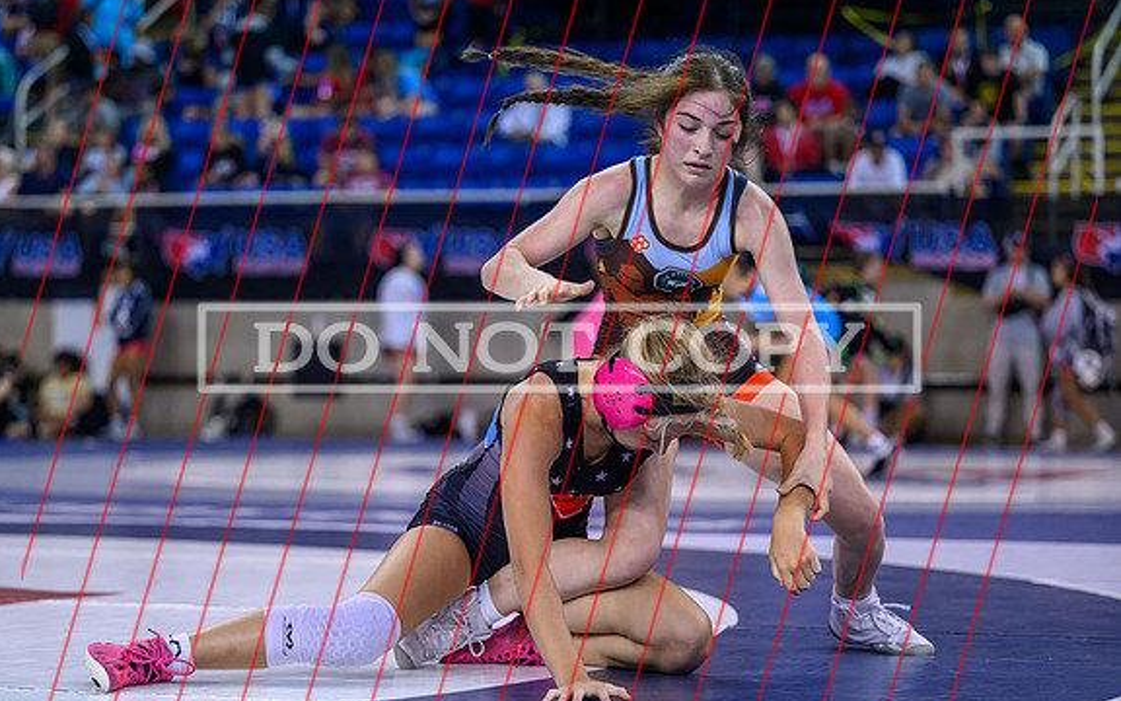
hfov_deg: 19.8
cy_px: 388
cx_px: 509
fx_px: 3208
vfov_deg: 12.5
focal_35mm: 105
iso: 2500
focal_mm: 94
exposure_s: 1/800
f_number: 2.8
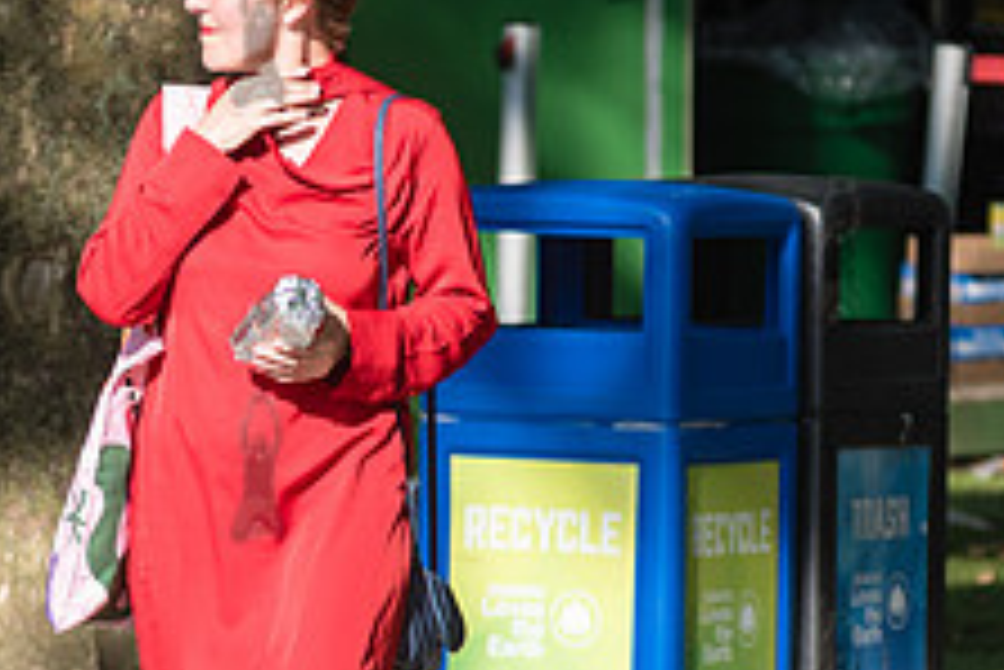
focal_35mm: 748
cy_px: 344
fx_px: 20874
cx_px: 194
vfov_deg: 1.8
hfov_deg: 2.8
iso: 250
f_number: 4.5
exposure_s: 1/1250
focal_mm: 200
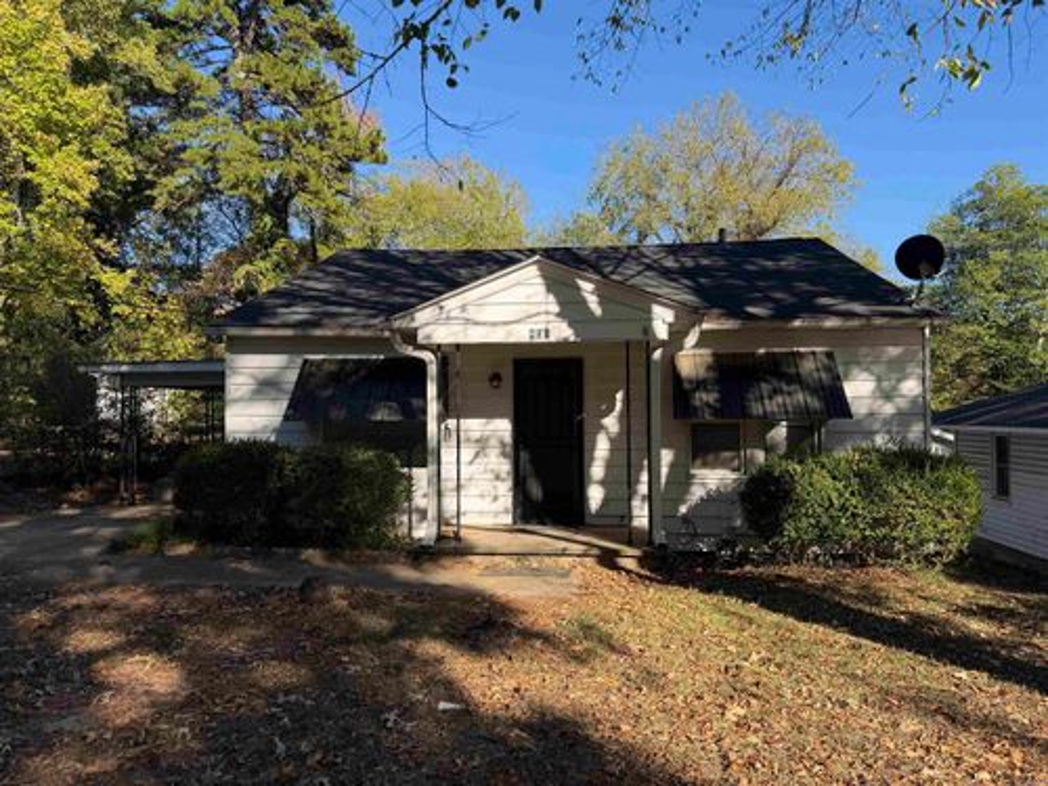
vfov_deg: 56.8
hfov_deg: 71.6
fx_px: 727
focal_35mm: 24
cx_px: 524
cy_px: 393
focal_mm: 6.76
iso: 100
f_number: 1.78
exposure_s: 1/2299
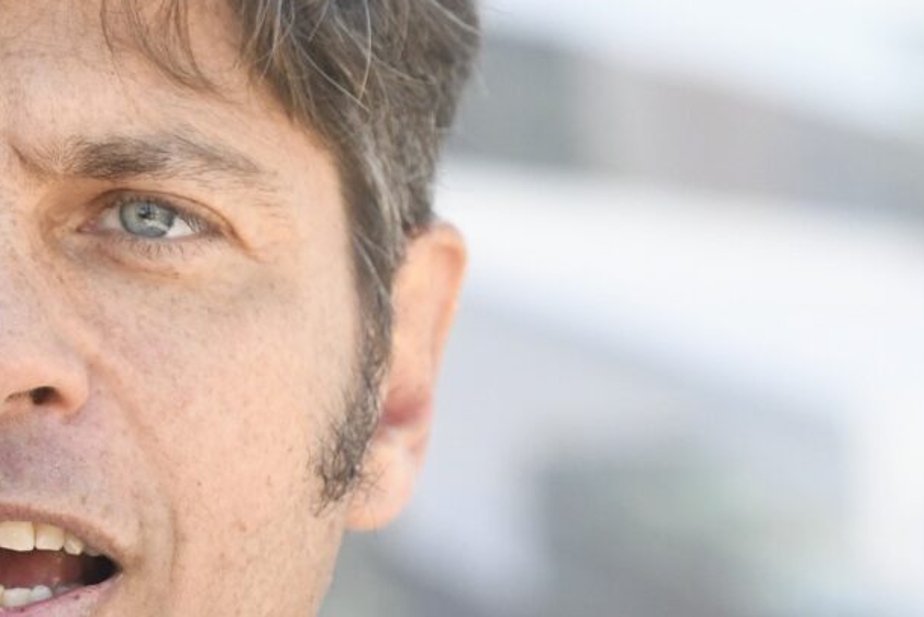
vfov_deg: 2.2
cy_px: 819
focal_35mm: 629
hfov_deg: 3.3
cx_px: 26
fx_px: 16147
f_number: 3.2
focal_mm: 150
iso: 1000
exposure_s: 1/2000
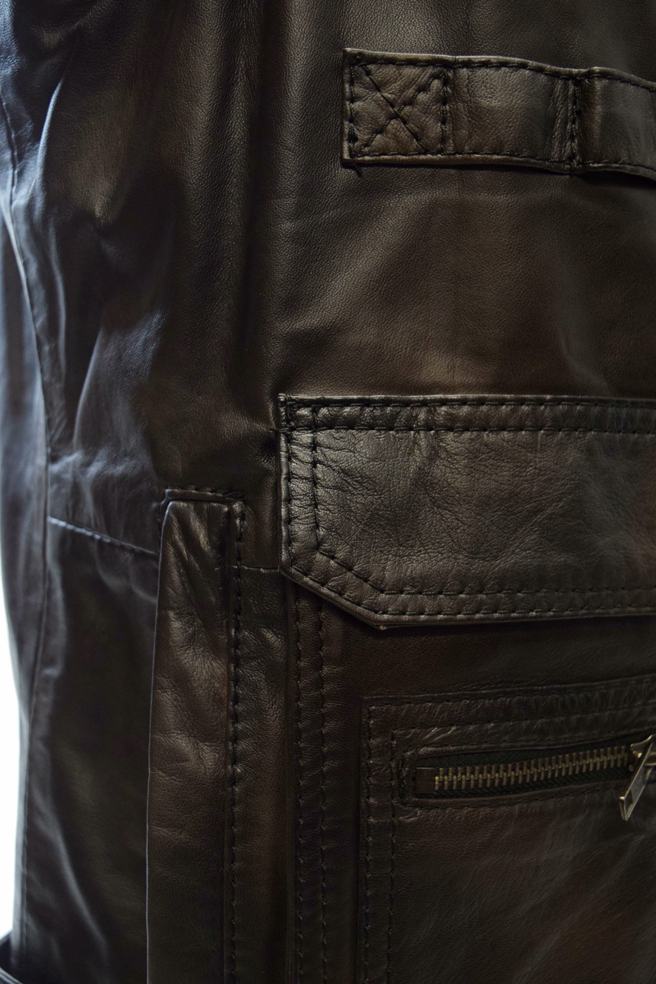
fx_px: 1271
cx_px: 328
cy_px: 492
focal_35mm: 46
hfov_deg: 28.9
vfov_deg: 42.3
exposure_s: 1/80
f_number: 5.6
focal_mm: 31
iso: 1250
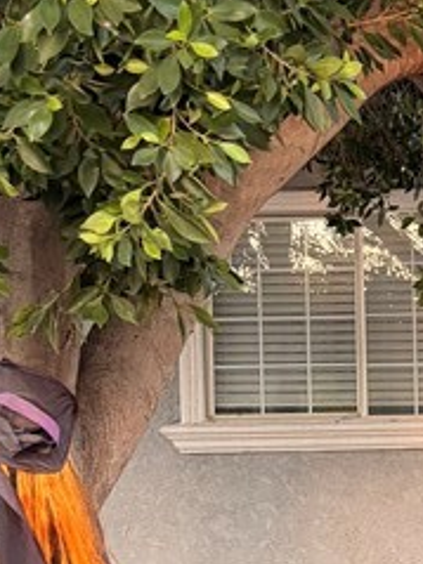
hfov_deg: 13.4
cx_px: 666
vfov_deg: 18.9
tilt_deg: -1.6
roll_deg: +2.4
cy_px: 437
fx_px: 1680
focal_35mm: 103
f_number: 1.78
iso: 200
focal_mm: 6.76
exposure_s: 1/110
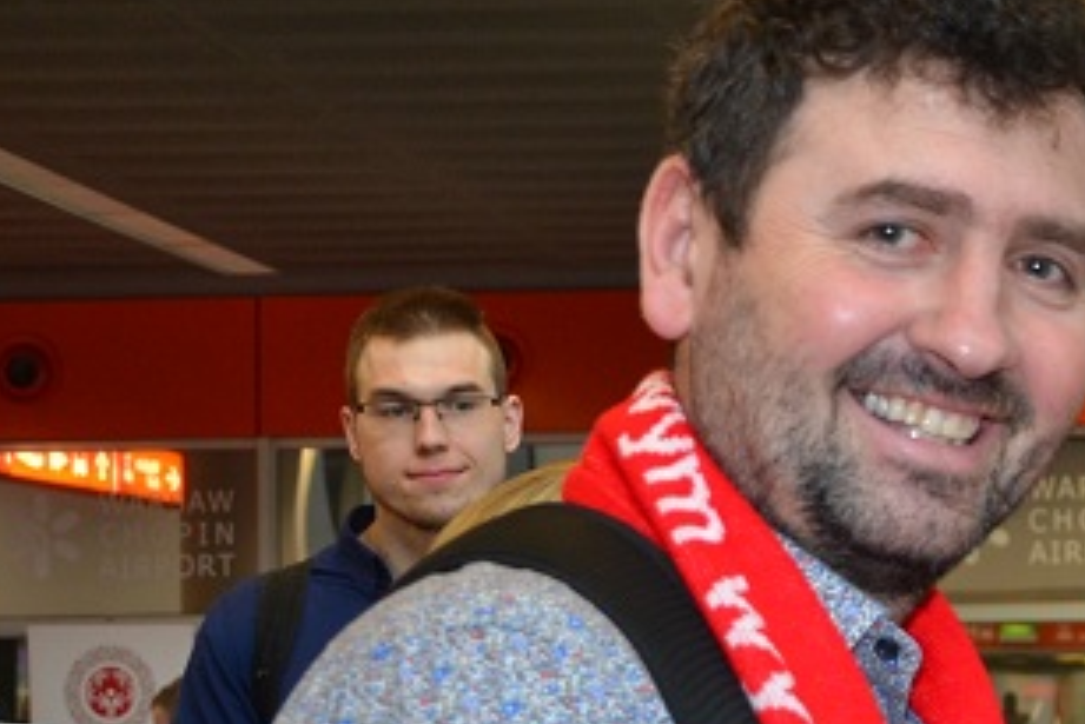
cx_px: 1368
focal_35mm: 86
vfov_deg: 15.6
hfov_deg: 21.6
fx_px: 2593
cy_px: 743
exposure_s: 1/60
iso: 500
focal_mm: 22
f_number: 3.8
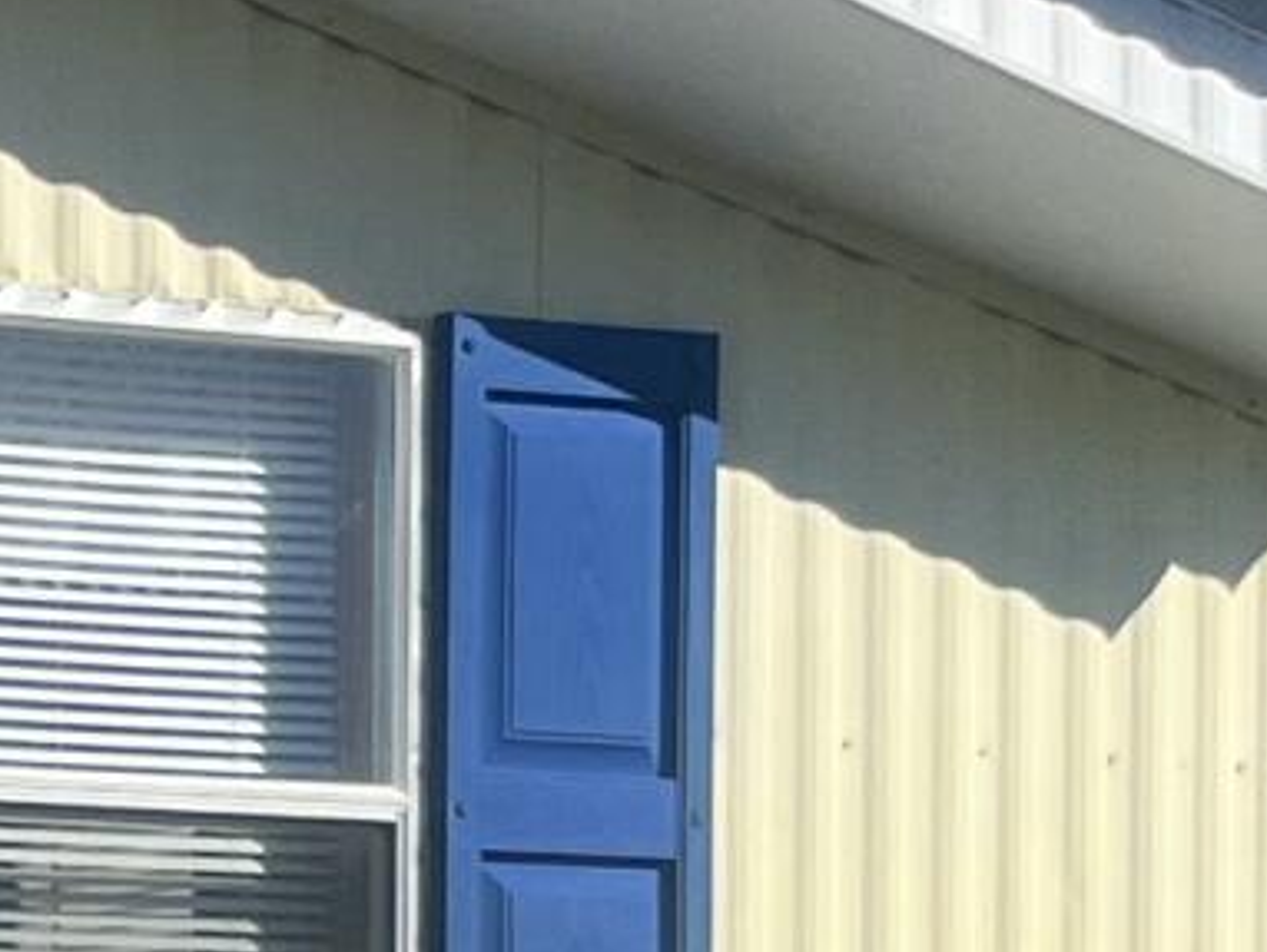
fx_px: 7471
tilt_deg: -3.2
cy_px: 2219
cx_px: -2090
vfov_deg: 6.9
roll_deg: +1.7
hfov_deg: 8.6
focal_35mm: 204
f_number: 1.6
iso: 50
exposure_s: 1/5556
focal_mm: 5.1
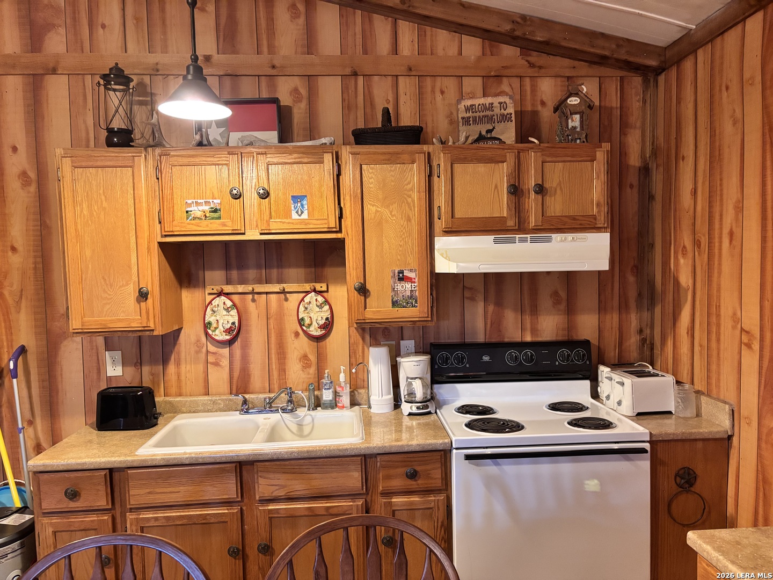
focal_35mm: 26
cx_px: 386
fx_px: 581
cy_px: 290
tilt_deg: -3.3
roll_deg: +1.5
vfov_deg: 53.1
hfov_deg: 67.3
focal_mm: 5.96
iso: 400
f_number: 1.6
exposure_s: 1/60
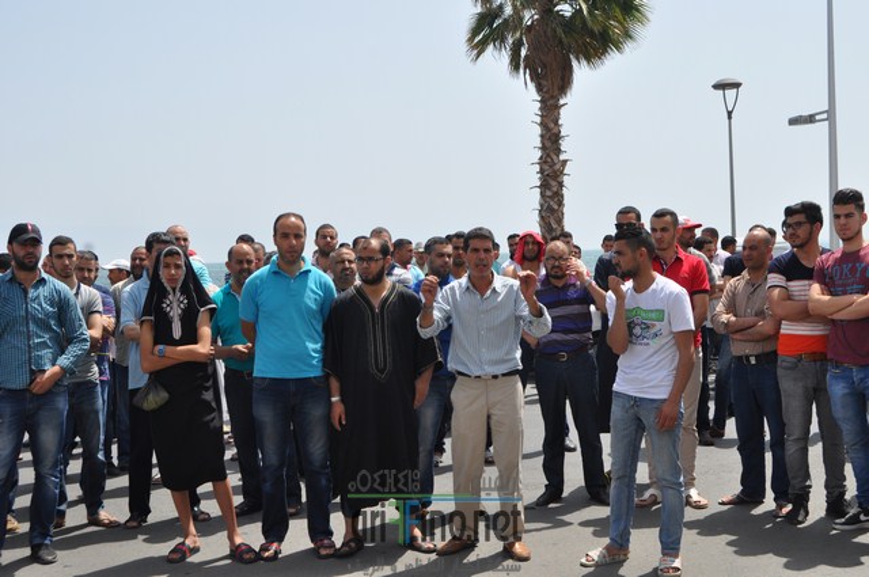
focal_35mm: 45
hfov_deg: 43.7
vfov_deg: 29.8
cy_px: 288
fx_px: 1085
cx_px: 434
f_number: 10
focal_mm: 30
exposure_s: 1/400
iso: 200
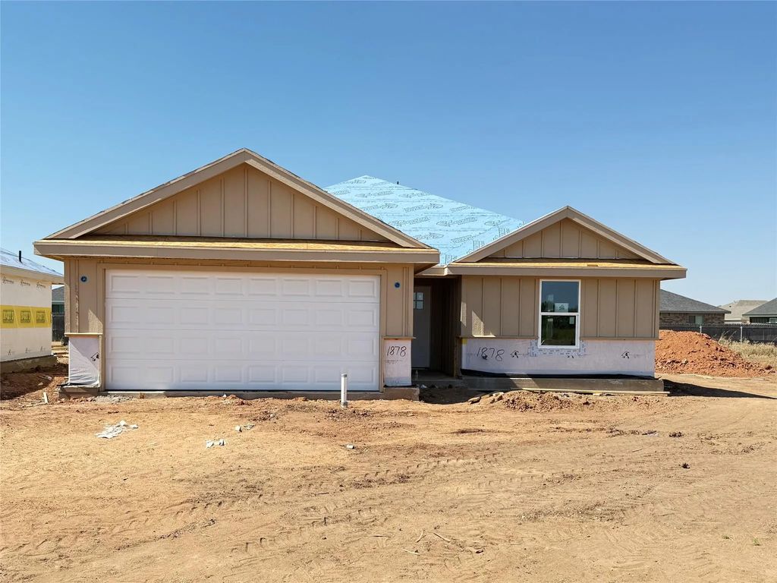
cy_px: 292
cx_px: 388
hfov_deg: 71.6
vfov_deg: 56.8
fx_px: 539
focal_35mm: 24
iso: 80
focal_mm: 6.76
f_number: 1.78
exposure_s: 1/1106
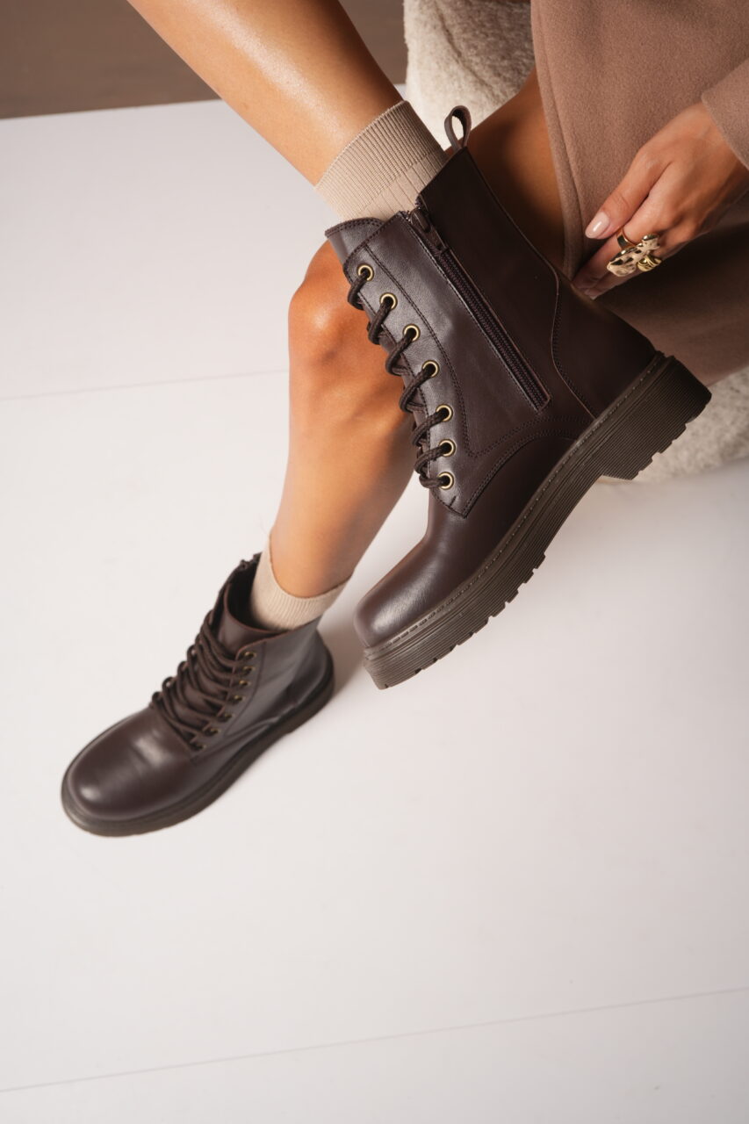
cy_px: 562
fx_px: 1561
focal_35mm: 50
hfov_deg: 27.0
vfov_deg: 39.6
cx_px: 374
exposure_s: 1/125
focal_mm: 50
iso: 400
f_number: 7.1
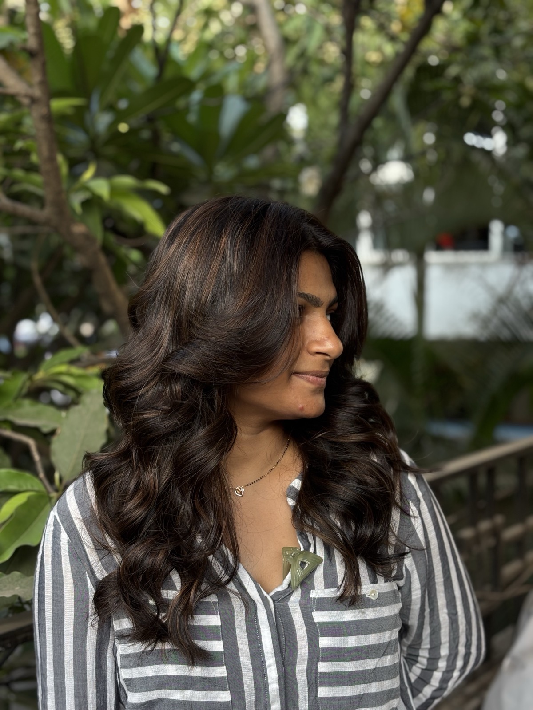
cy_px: 355
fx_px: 1068
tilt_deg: -5.0
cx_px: 266
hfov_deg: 28.0
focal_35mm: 52
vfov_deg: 36.8
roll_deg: -1.5
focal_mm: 5.96
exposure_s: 1/94
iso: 50
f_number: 1.6
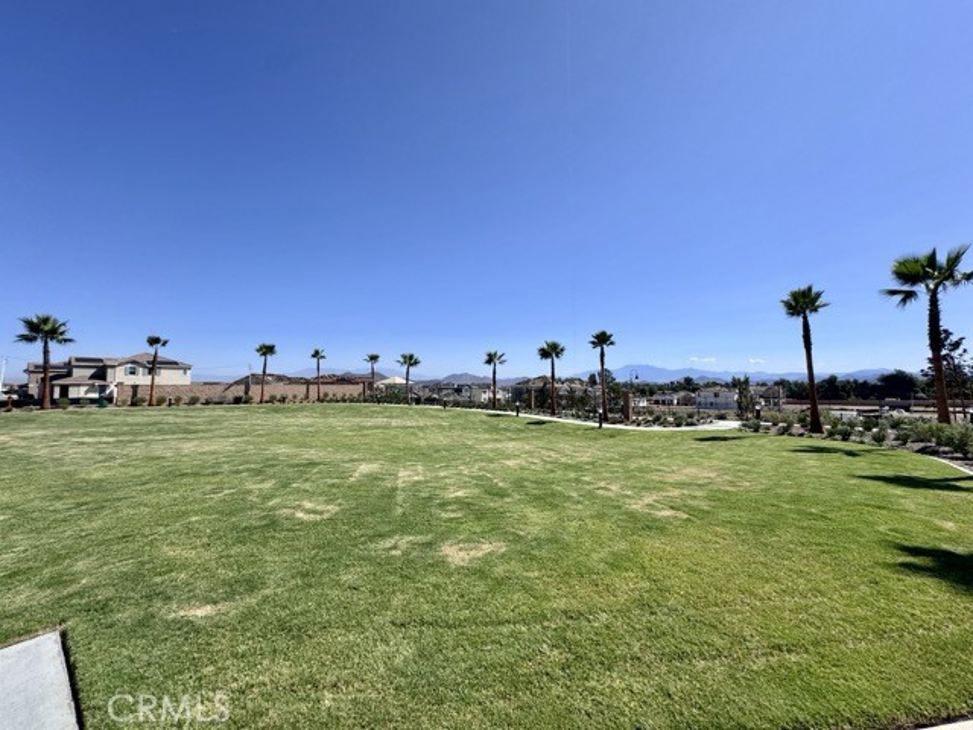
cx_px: 486
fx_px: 394
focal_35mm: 14
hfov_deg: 102.1
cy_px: 365
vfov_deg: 85.7
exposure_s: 1/2985
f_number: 2.2
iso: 50
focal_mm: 2.22
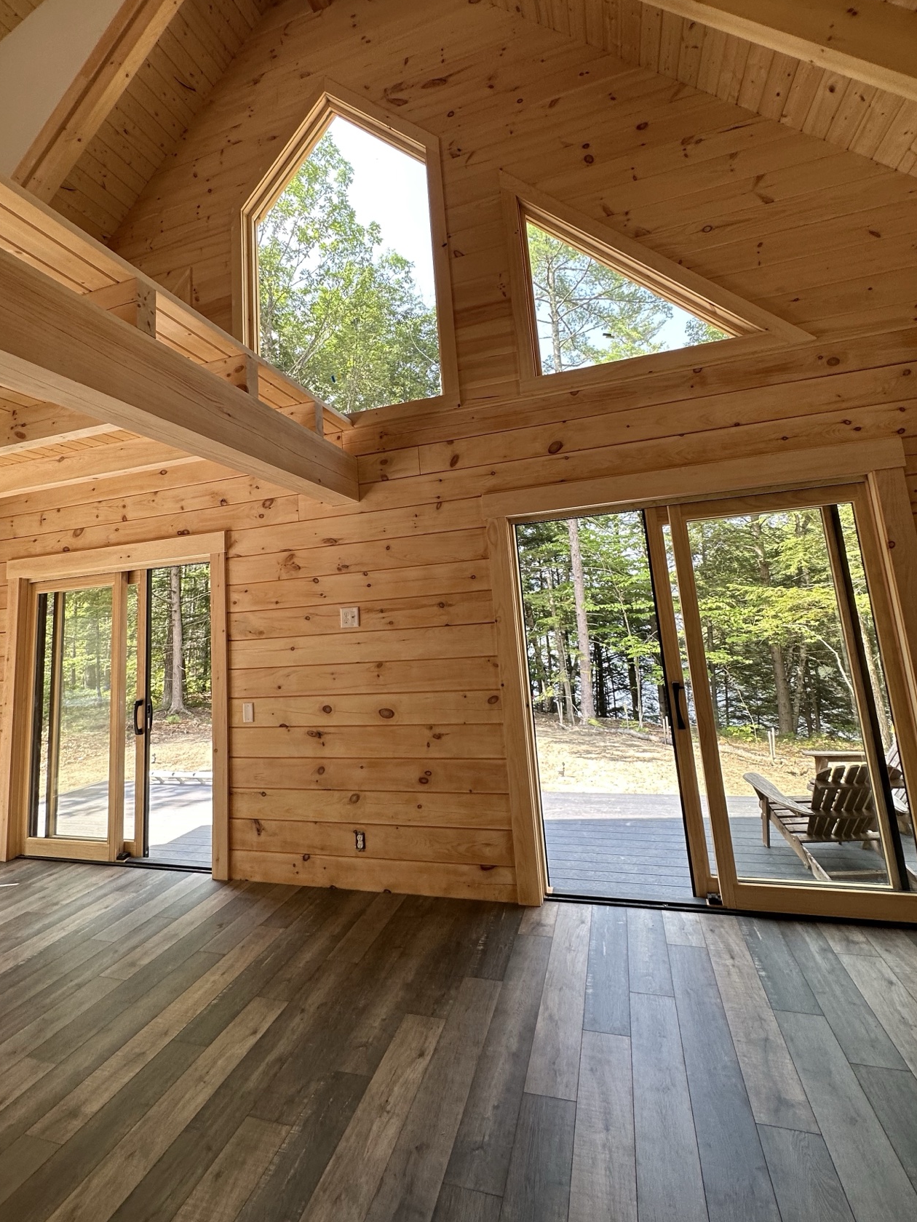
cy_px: 536
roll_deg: +3.5
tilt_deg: +9.2
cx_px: 432
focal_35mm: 16
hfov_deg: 78.0
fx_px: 565
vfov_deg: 94.0
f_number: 2.2
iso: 40
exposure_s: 1/113
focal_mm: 2.22
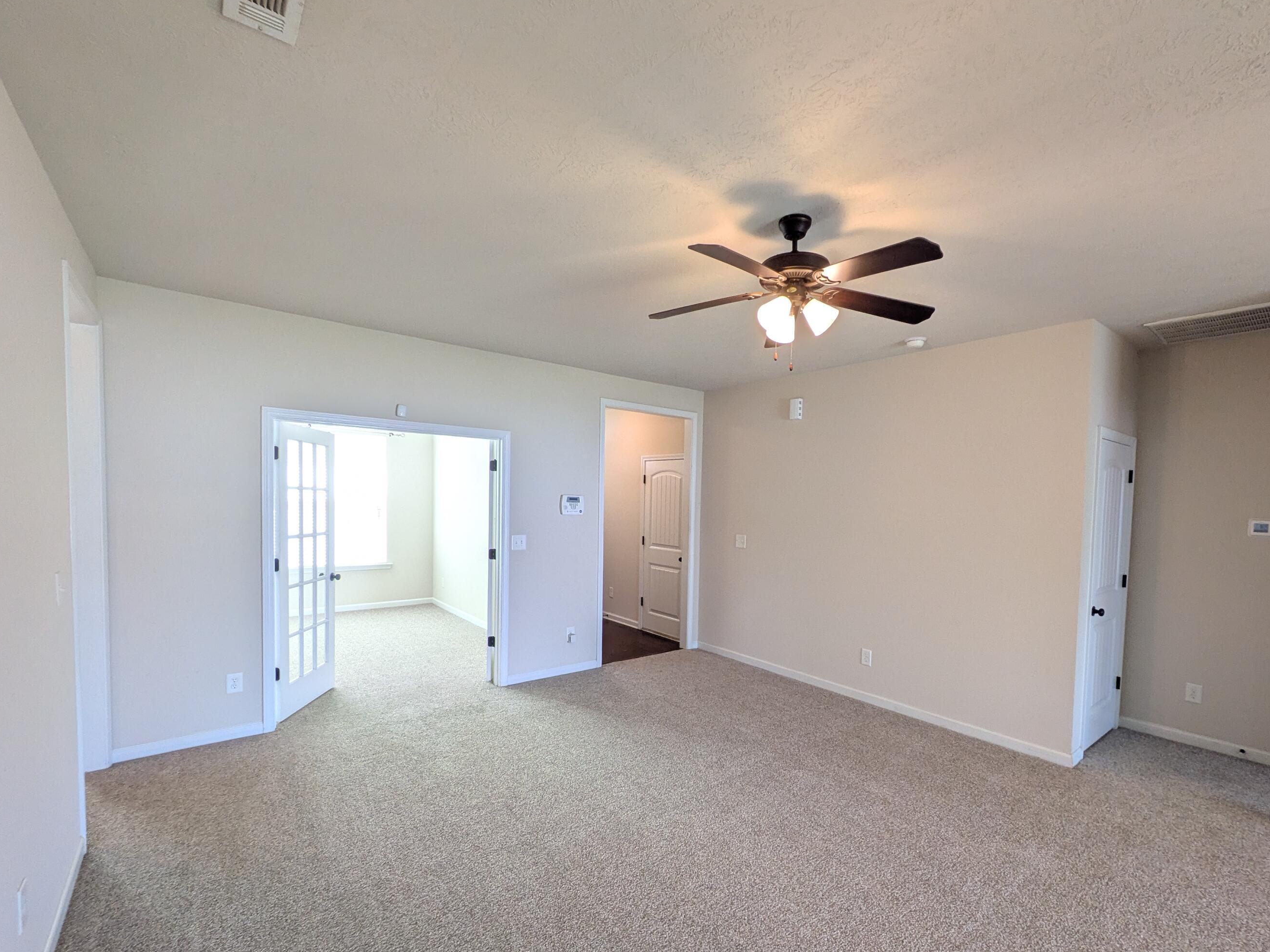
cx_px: 674
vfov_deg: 77.8
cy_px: 530
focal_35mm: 16
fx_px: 587
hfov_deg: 94.4
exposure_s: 1/40
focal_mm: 1.85
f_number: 2.2
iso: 168
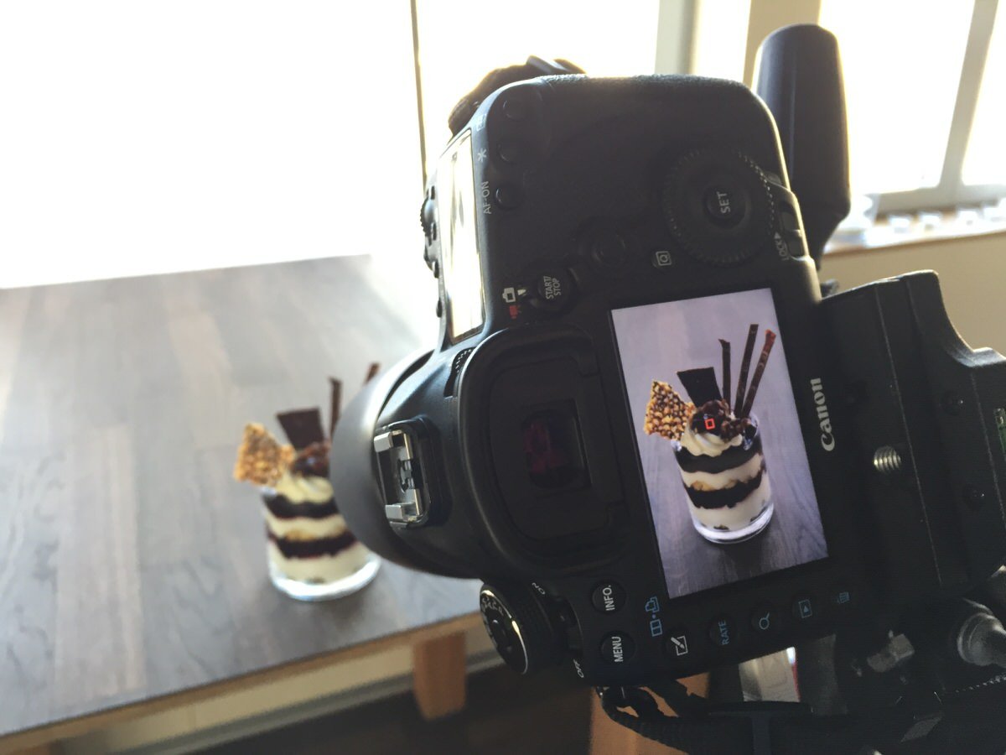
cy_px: 378
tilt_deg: -23.4
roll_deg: +0.1
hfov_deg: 61.7
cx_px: 503
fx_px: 843
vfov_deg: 48.2
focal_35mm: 29
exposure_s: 1/33
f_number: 2.2
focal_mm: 4.15
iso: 100
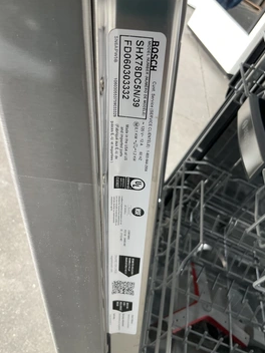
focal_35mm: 33
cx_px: 126
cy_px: 183
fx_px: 337
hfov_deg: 42.9
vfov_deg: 55.3
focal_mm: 3
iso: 64
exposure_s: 1/103
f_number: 1.8
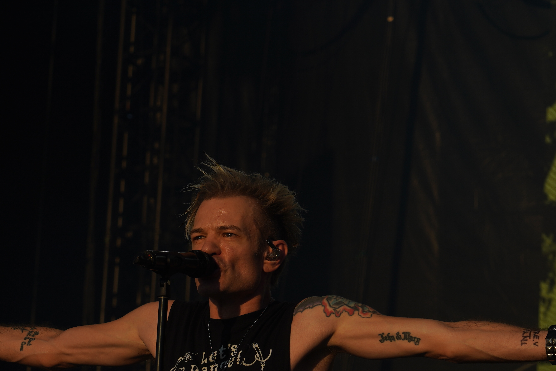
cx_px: 291
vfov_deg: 7.7
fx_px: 2764
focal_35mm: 179
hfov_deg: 11.5
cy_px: 301
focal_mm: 105
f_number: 8
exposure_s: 1/500
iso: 100
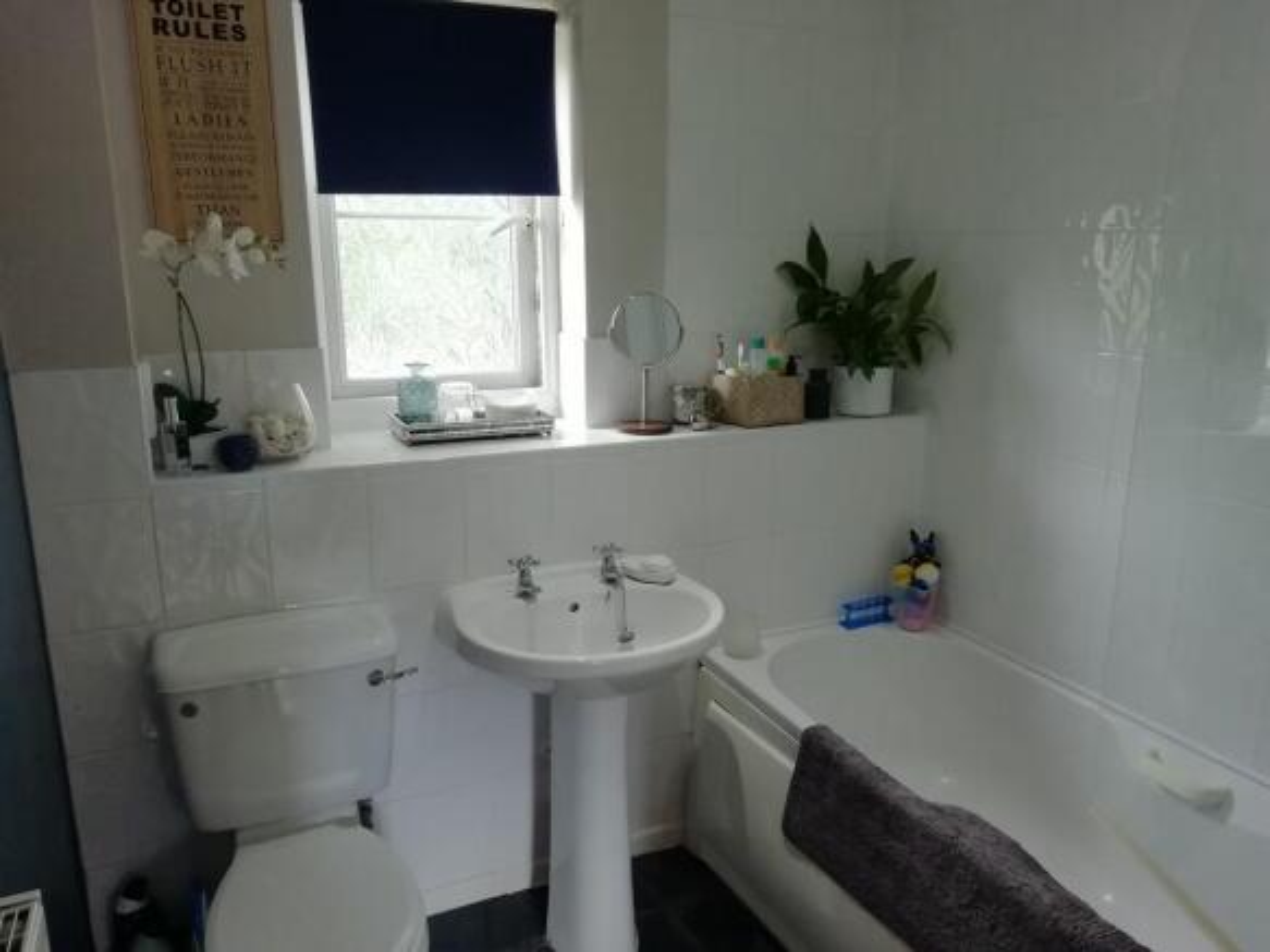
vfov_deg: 53.0
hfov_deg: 67.3
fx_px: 954
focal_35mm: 26
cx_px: 635
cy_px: 476
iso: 125
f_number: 2.2
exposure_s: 1/33.3
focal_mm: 3.46
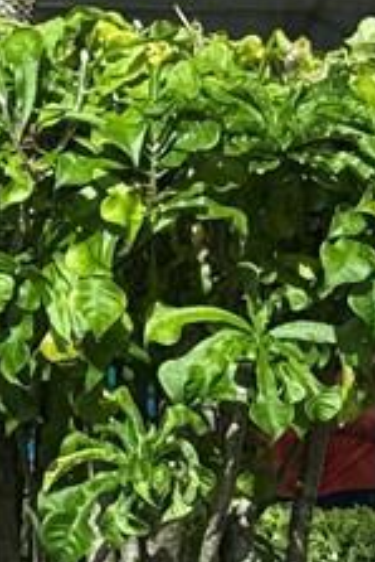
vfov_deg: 11.2
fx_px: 2792
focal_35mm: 179
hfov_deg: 7.4
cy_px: -141
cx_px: -367
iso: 80
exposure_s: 1/2611
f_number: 1.78
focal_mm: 6.76
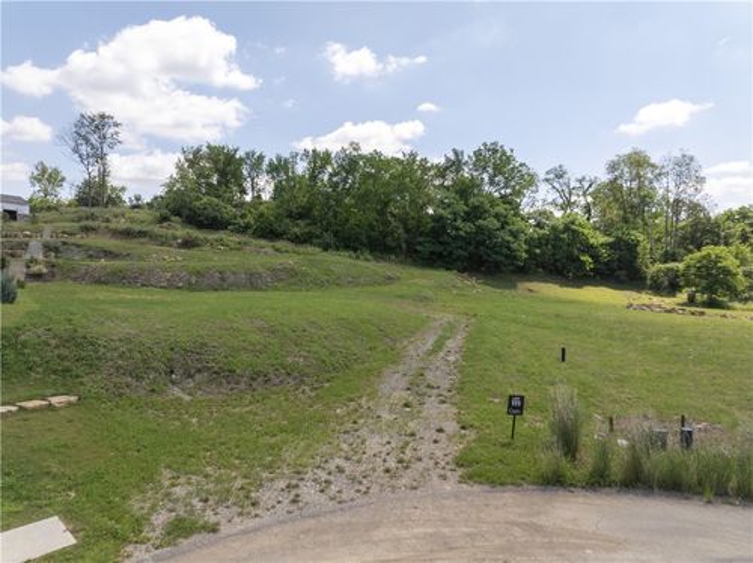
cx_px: 376
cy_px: 282
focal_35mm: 24
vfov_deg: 56.7
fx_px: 522
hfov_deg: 71.6
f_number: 3.5
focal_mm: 12.29
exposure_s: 1/200
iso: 200
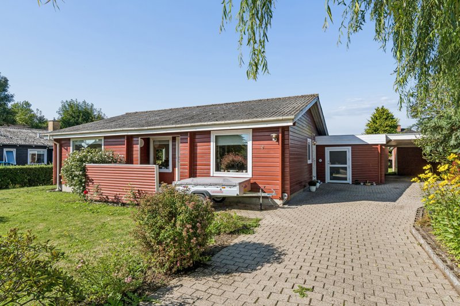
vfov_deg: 57.8
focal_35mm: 22
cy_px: 153
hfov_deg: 79.2
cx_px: 230
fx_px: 278
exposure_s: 1/800
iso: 250
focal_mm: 14.5
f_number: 8
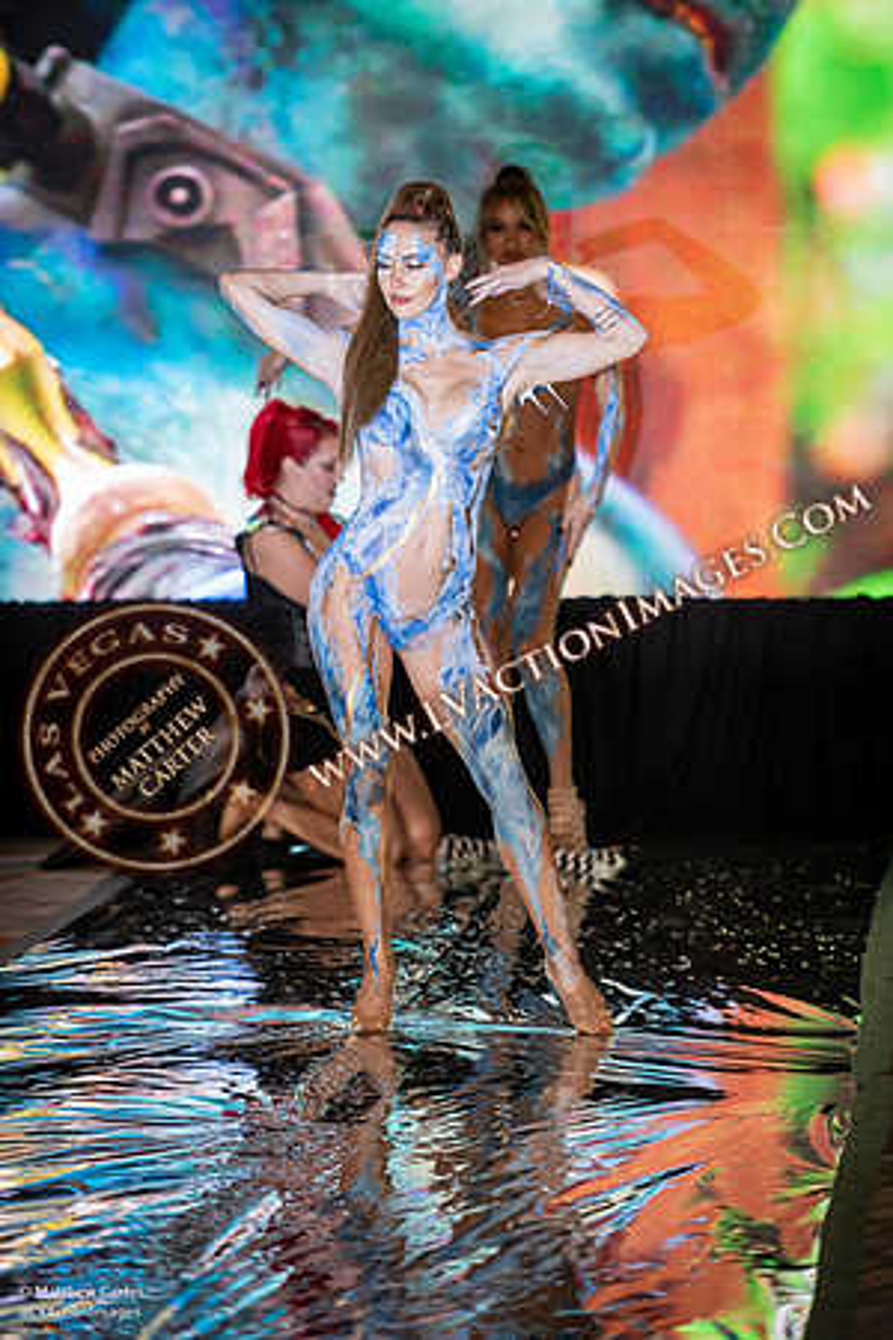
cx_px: 446
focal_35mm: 160
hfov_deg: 8.6
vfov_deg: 12.8
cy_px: 670
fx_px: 5953
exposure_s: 1/200
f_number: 2.8
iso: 1250
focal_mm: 160
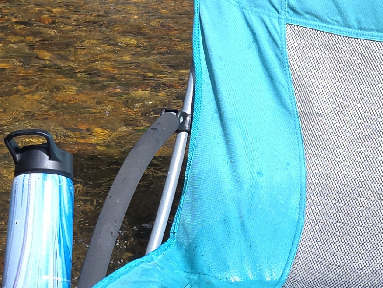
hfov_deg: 18.7
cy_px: 89
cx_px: 228
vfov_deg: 14.1
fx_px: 1162
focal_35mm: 105
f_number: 1.8
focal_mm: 5.4
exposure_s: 1/843
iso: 25
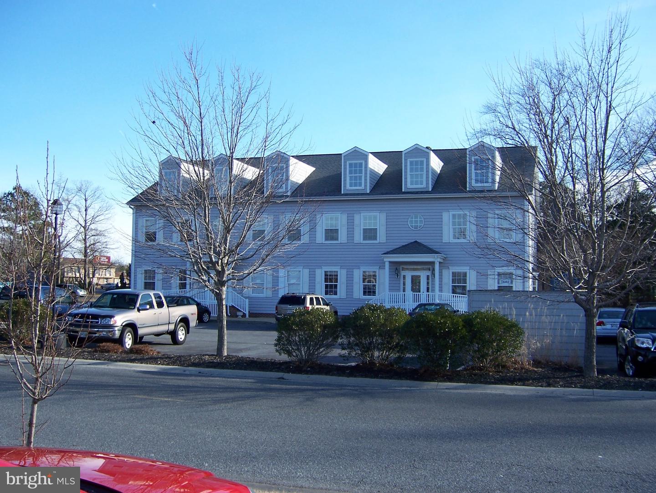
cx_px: 328
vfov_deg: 39.7
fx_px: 682
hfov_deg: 51.3
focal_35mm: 36
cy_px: 246
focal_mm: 6.2
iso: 80
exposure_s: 1/500
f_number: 2.8
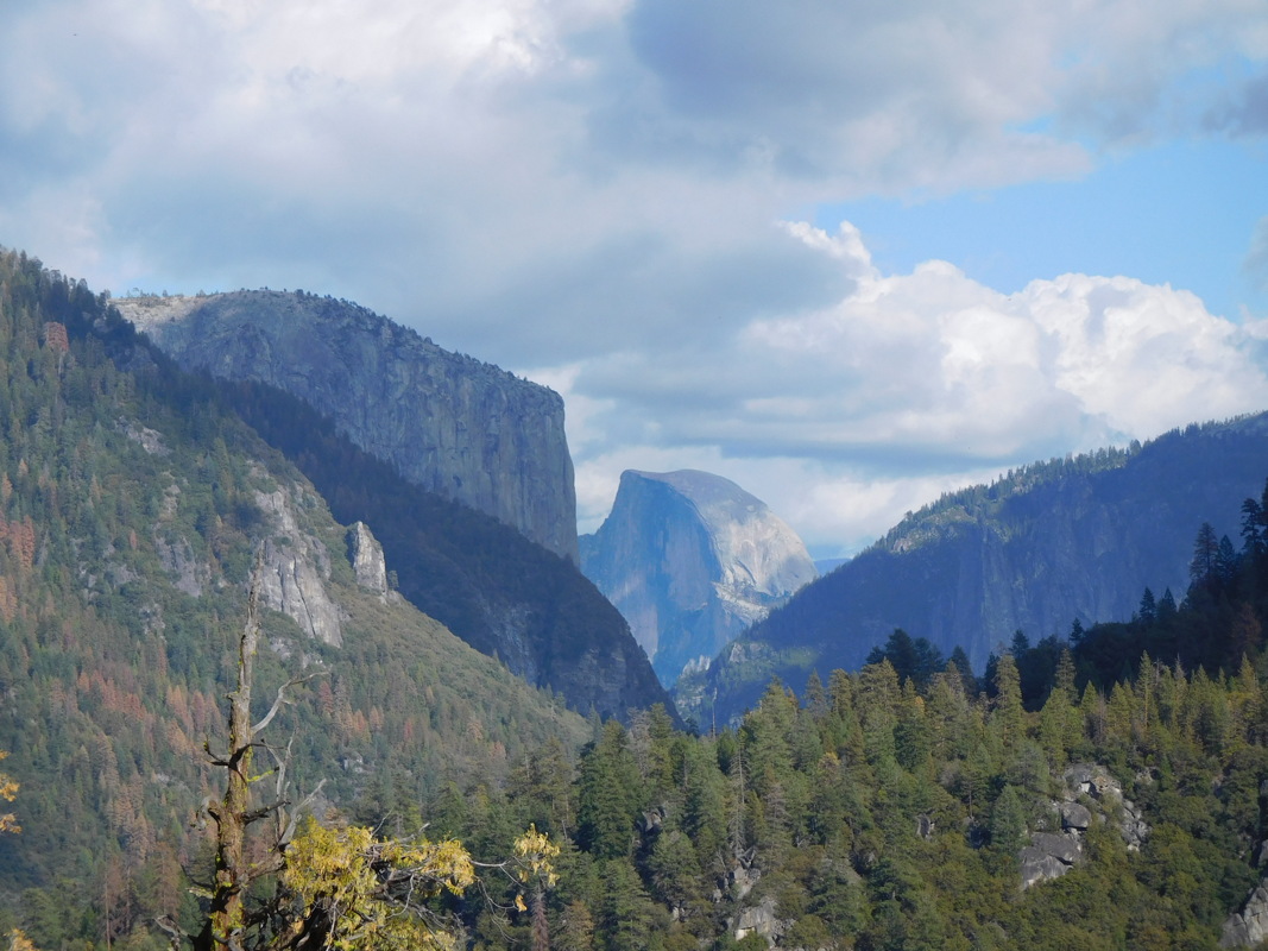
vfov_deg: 10.6
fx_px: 5128
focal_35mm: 140
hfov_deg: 14.1
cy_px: 476
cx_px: 634
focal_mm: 25
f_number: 5.1
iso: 125
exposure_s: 1/800
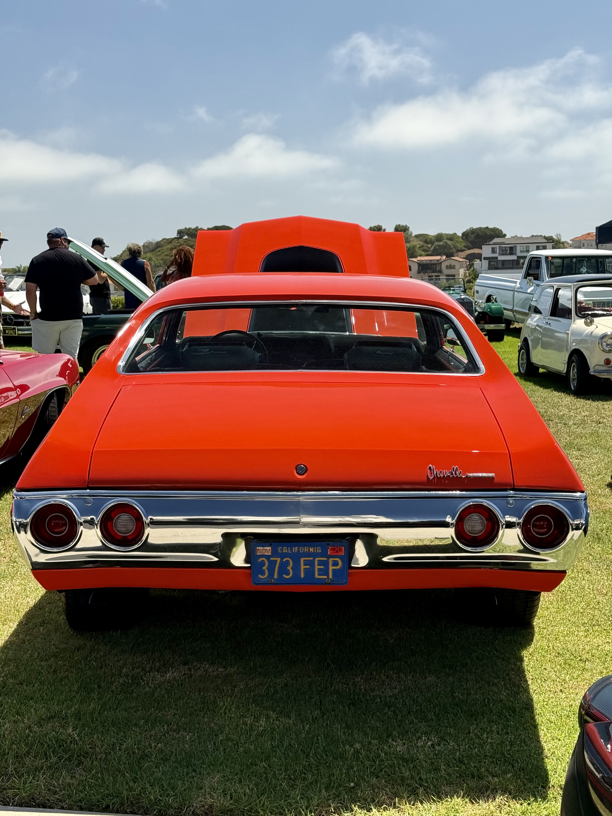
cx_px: 306
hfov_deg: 30.3
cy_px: 408
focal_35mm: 48
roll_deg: +1.1
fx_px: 1131
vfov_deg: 39.7
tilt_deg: -7.1
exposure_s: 1/1883
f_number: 1.78
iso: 100
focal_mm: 6.76
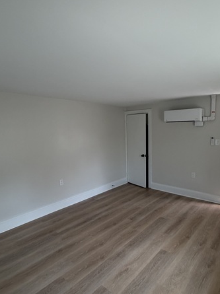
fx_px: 178
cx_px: 129
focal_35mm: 21
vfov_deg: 79.0
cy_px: 154
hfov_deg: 62.9
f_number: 2.2
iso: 250
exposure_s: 1/120
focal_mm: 2.22
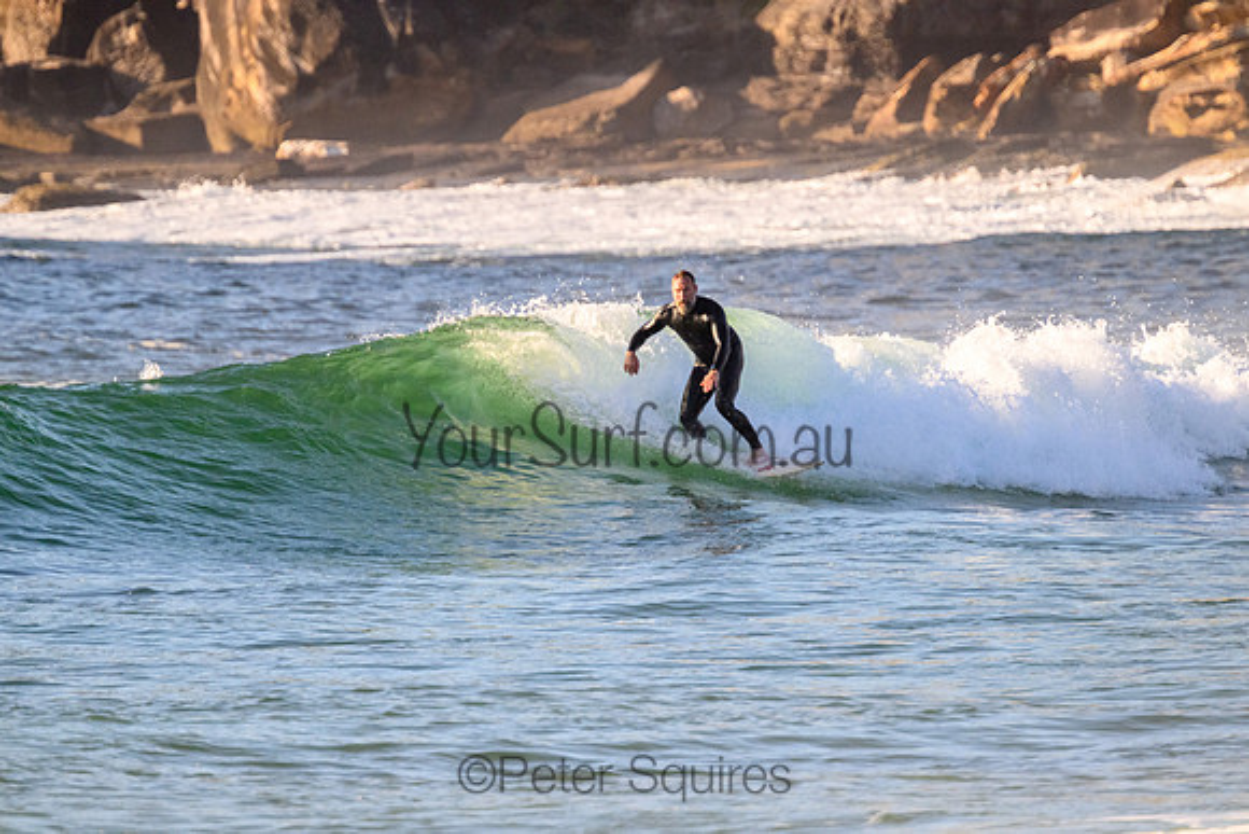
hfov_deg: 2.6
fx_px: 27761
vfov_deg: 1.7
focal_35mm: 800
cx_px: 624
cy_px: 417
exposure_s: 1/2000
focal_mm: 800
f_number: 11
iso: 2000
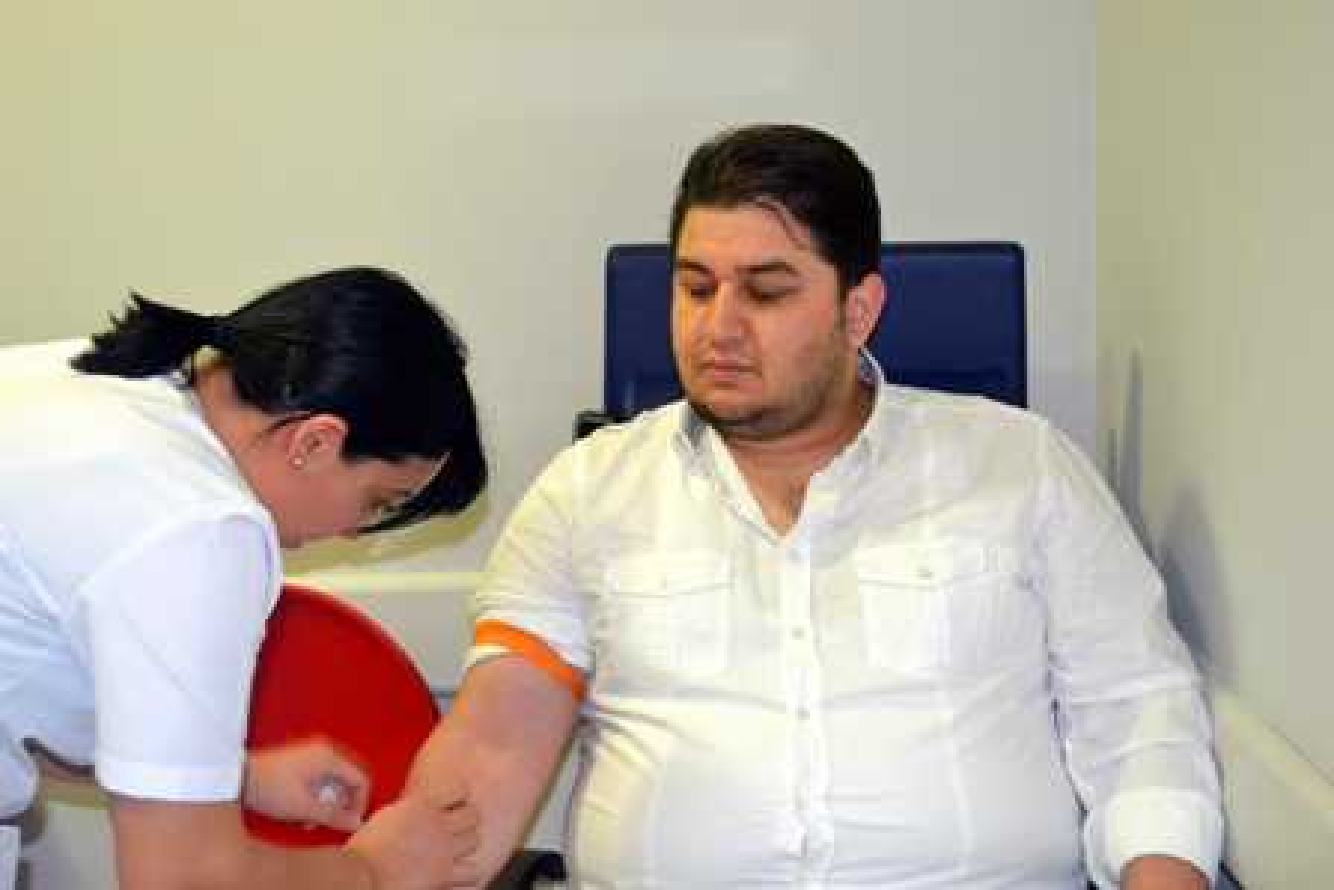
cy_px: 445
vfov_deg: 25.8
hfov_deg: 37.8
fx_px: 1946
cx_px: 667
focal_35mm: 52
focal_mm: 35
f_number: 5
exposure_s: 1/60
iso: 3200
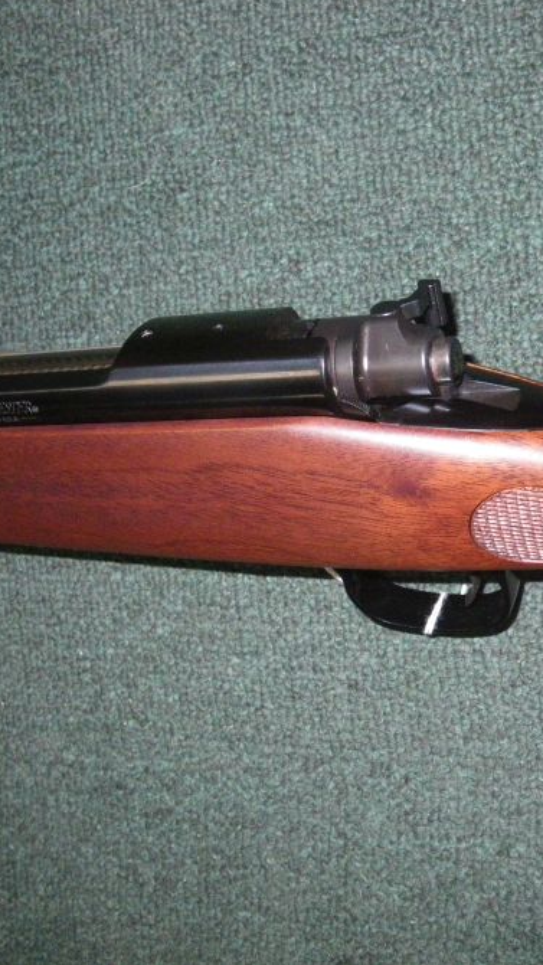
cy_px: 480
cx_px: 362
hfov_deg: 28.8
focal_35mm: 41
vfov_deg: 49.4
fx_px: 1049
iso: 400
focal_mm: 5
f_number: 4.2
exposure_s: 1/50
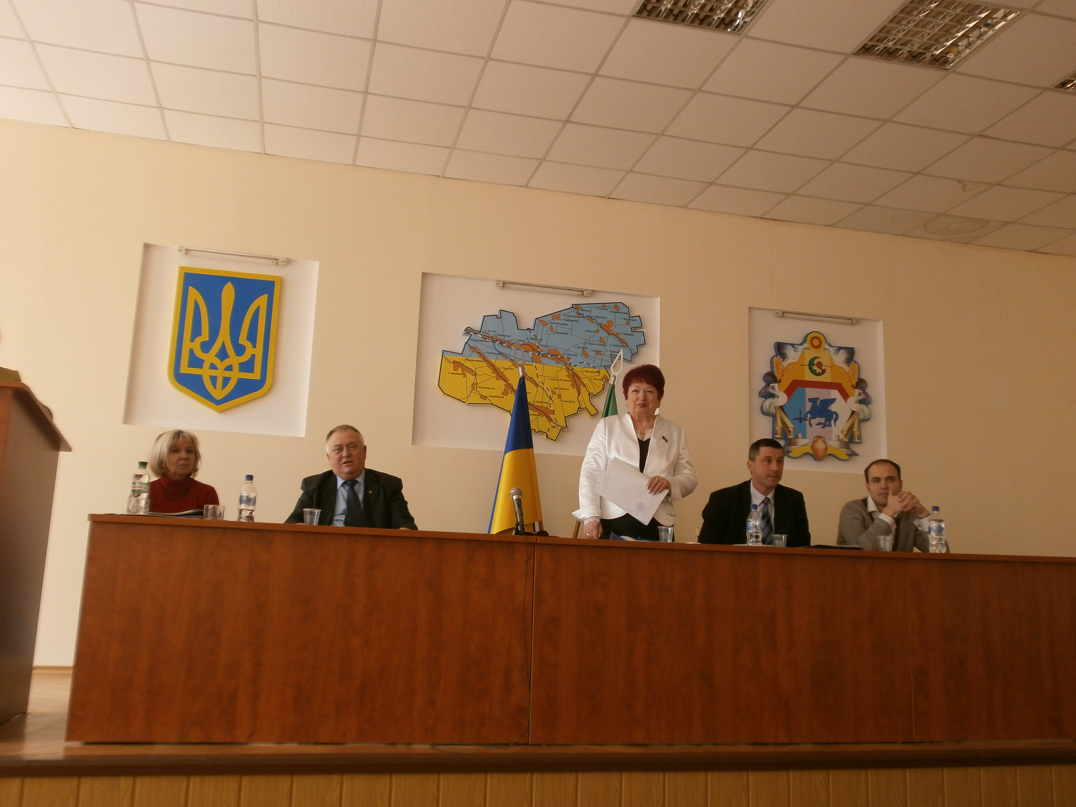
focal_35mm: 32
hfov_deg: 56.8
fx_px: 995
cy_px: 404
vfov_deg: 44.2
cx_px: 538
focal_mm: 5.8
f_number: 3.1
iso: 100
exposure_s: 1/125
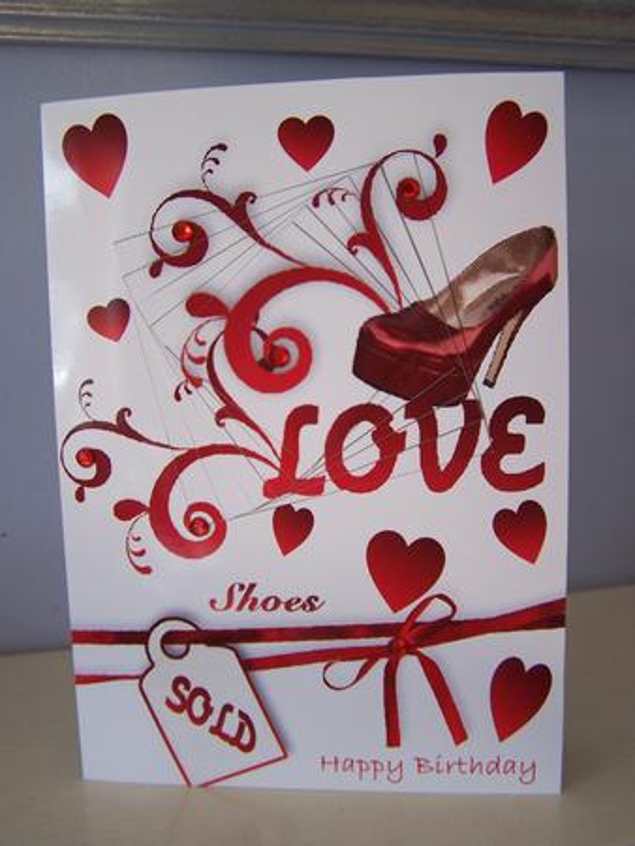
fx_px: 929
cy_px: 423
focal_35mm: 38
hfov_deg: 37.8
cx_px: 318
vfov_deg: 49.0
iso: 80
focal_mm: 6.3
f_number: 2.8
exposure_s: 1/60
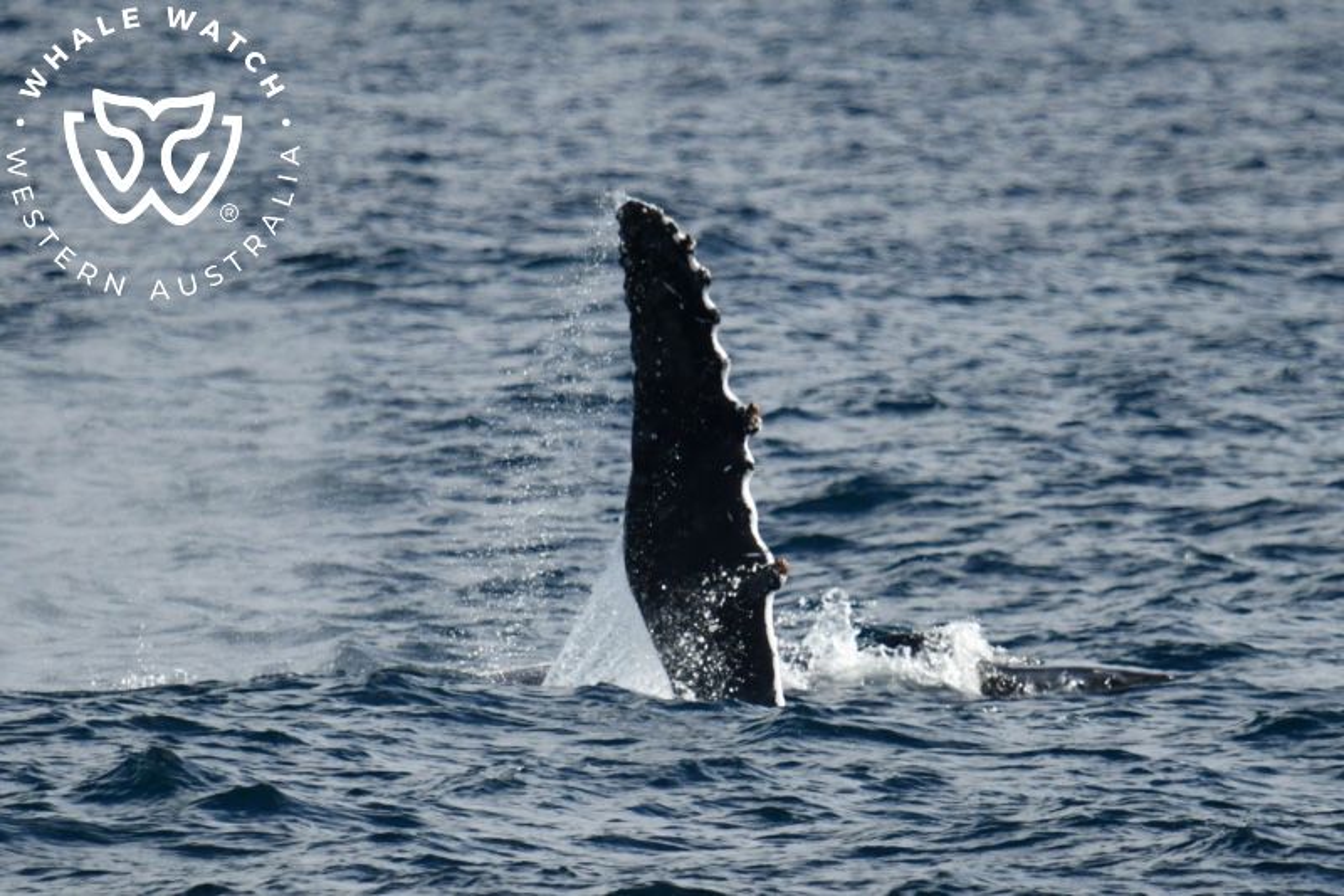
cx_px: 672
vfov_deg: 2.3
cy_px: 448
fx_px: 22394
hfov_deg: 3.4
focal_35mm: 600
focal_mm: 600
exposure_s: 1/8000
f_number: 6.3
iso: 1100
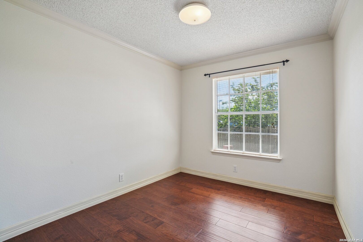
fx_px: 161
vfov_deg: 73.7
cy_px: 121
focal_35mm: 16
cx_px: 182
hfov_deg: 96.7
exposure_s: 1/45
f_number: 8
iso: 400
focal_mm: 16
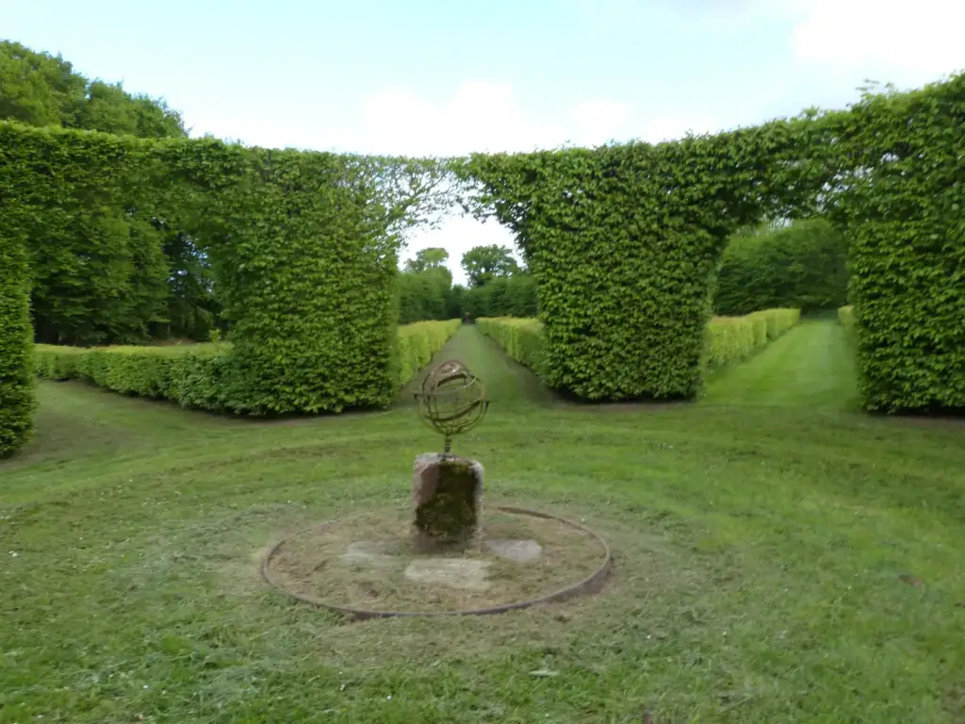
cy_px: 362
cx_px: 482
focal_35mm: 25
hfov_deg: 69.4
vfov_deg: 54.9
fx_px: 697
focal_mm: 4.5
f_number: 4
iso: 100
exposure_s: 1/160
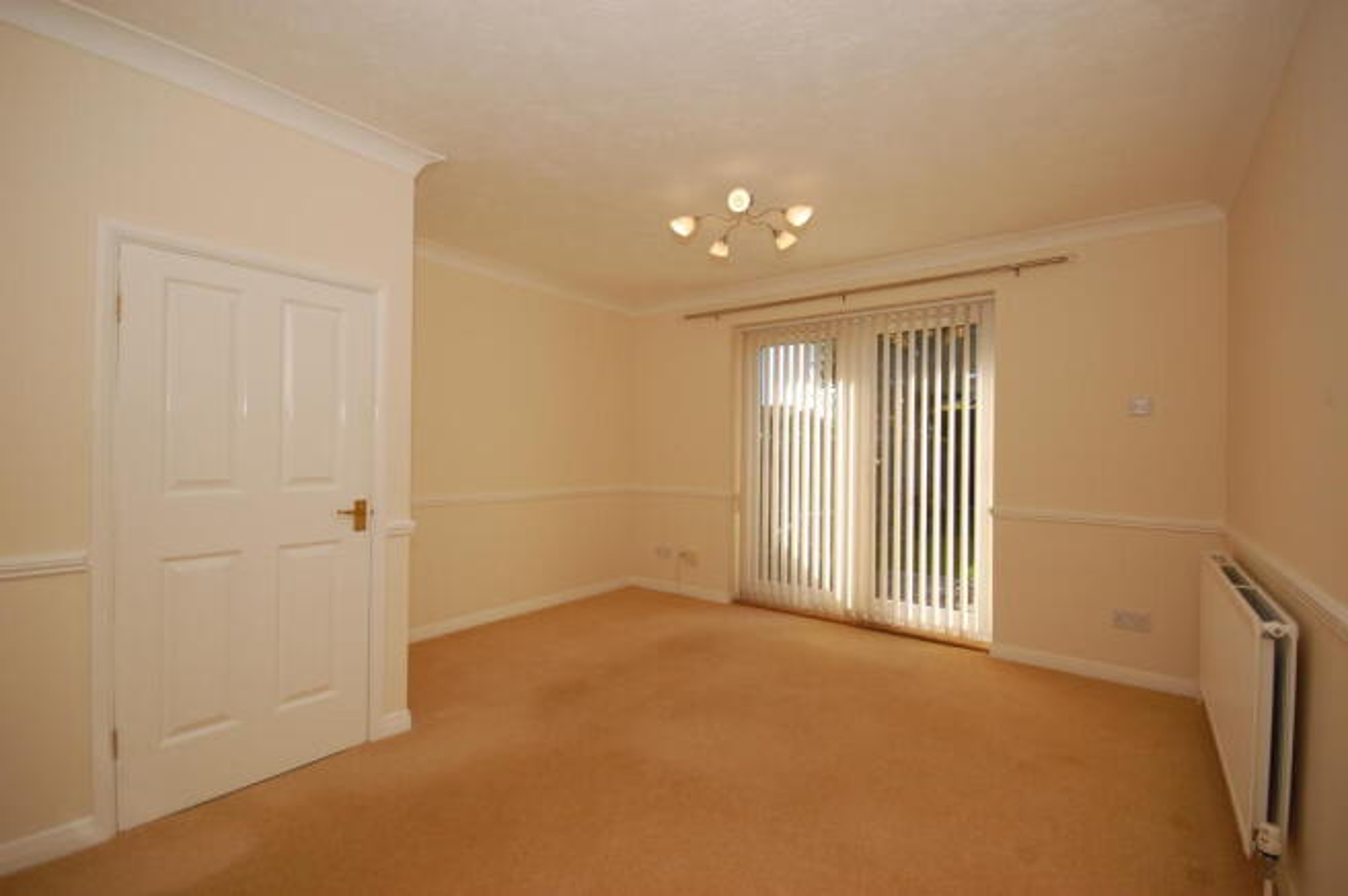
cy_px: 448
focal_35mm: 15
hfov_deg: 100.4
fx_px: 561
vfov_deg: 77.2
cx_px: 674
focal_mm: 10
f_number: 7.1
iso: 400
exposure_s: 1/200
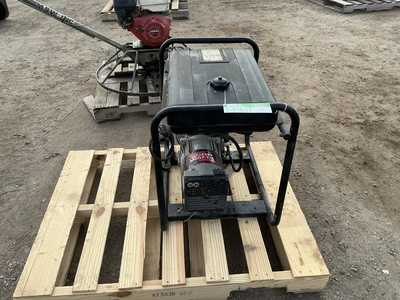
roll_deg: +1.1
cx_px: 200
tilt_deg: -35.8
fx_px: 324
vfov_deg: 49.7
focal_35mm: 28
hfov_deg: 63.4
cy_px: 150
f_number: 1.8
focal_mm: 3
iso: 25
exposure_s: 1/719
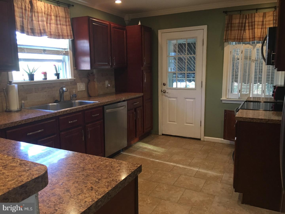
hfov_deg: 61.7
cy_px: 107
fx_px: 239
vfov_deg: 48.2
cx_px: 142
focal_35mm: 29
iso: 64
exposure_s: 1/15
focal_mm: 4.15
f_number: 2.2
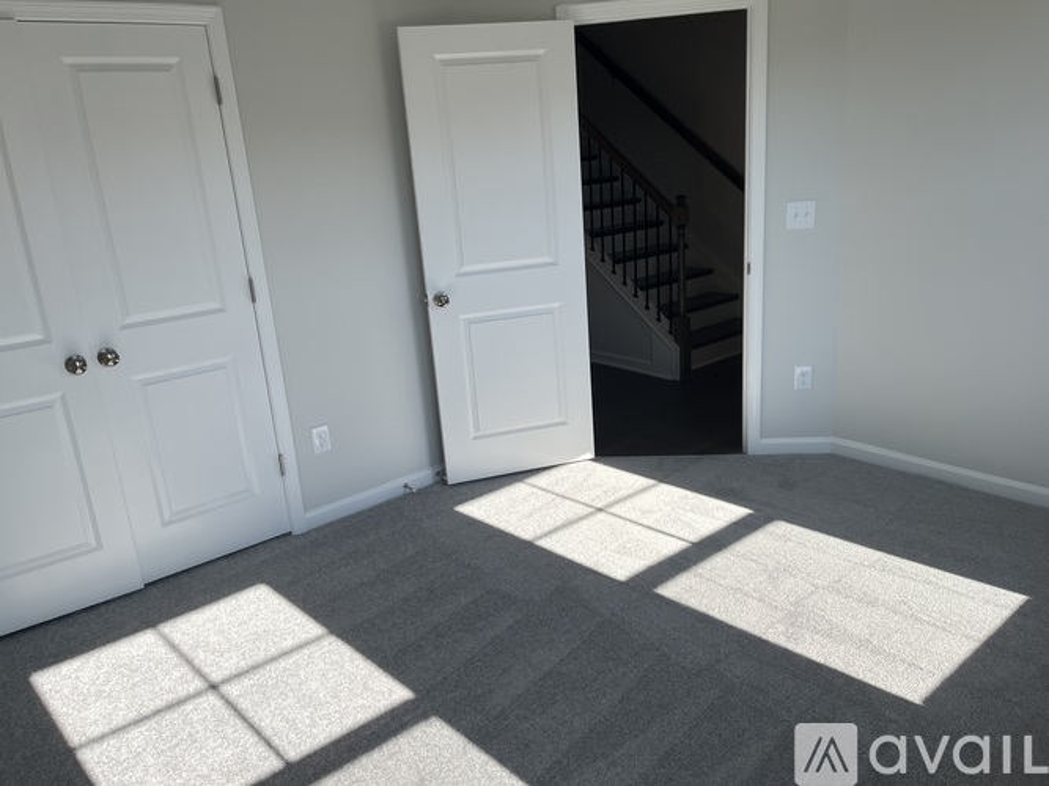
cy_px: 393
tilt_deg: -17.1
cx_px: 524
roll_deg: +3.5
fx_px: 788
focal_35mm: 26
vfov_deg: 53.0
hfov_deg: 67.3
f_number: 1.6
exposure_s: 1/833
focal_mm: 5.1
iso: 50
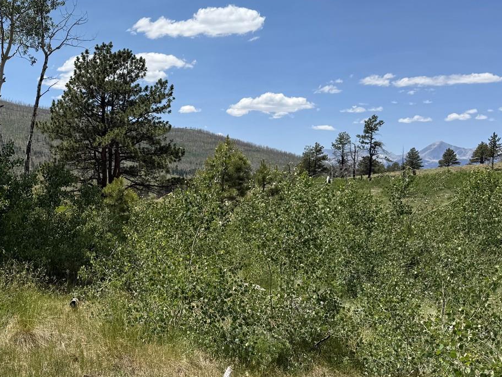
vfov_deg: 34.3
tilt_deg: -1.6
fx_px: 609
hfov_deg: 42.5
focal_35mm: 42
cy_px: 208
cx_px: 93
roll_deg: -0.3
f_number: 1.78
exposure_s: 1/3759
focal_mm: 6.76
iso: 80
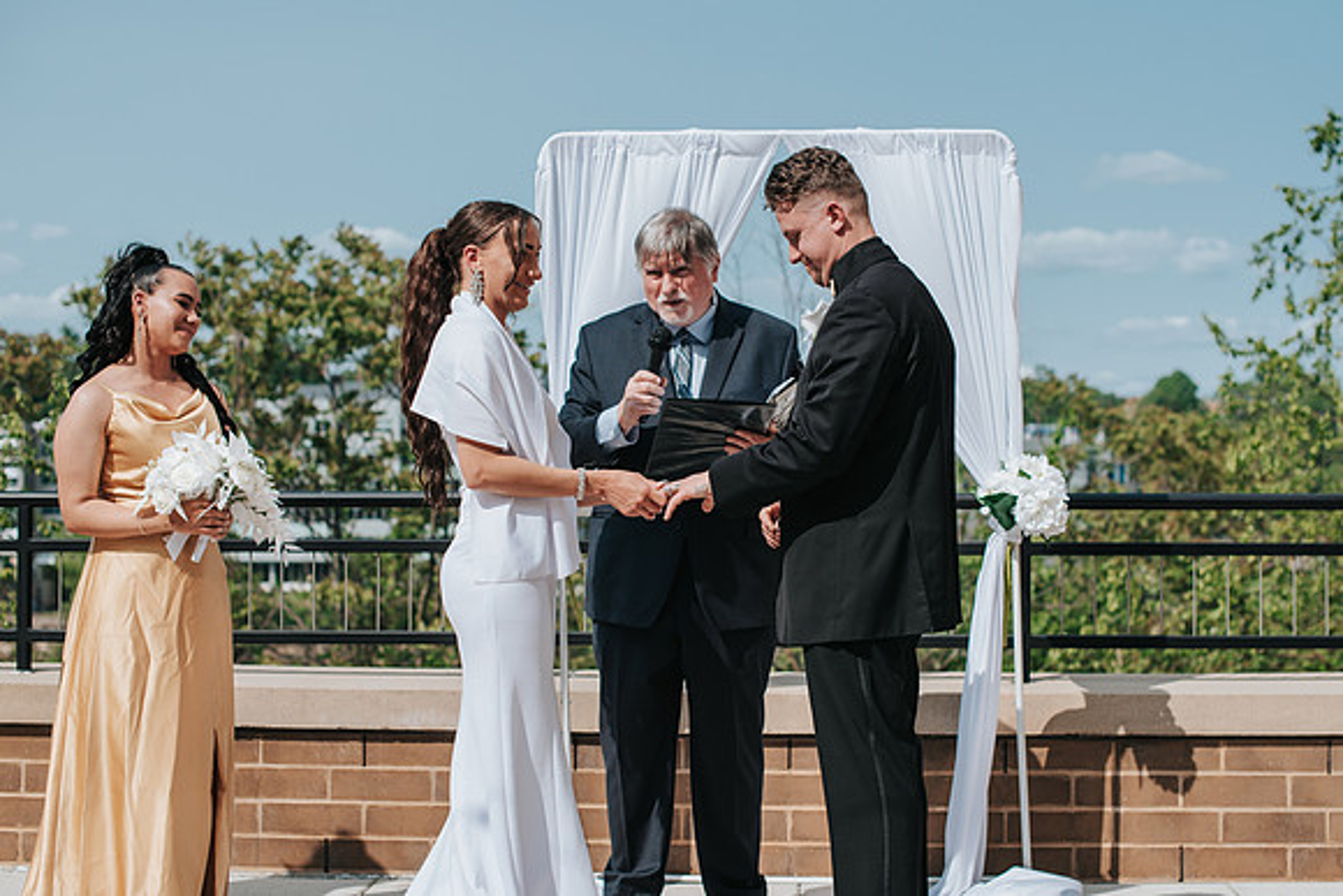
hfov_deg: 34.8
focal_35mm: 57
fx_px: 2144
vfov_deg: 23.6
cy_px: 448
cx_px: 695
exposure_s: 1/2000
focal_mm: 50
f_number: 3.2
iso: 110
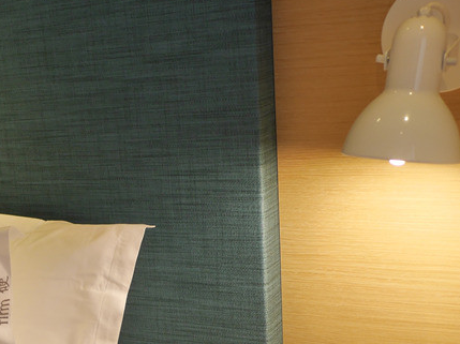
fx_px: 929
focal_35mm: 70
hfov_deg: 26.5
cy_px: 343
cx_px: 17
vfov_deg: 20.3
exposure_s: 1/125
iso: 200
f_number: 2
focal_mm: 15
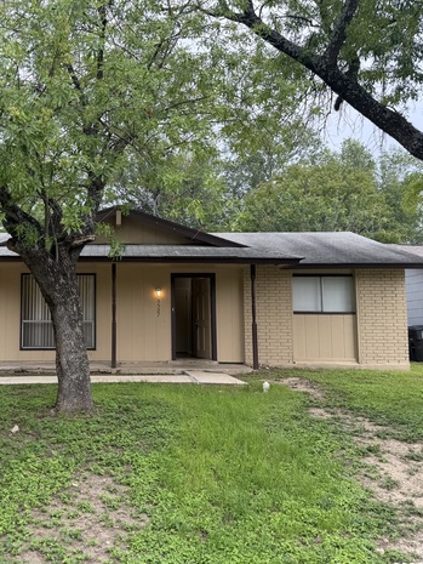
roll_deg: -0.1
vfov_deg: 55.3
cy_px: 283
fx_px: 537
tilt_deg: +3.7
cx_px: 102
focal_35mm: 33
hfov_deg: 41.6
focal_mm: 6.76
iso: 80
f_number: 1.78
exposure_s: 1/528
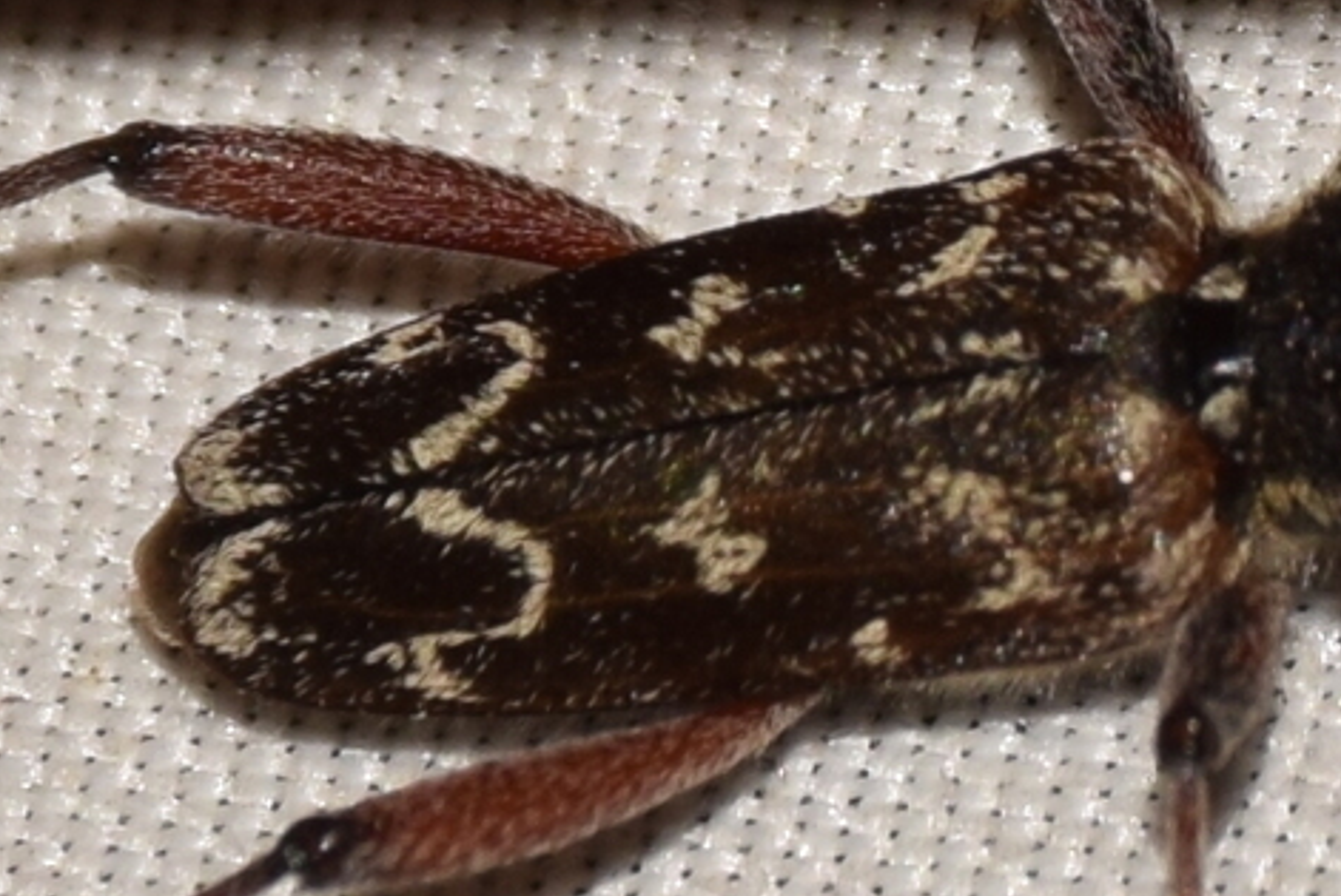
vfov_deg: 3.2
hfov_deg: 4.8
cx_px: 1041
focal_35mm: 427
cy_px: 461
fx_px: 15920
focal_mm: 140
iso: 125
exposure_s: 1/160
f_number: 10
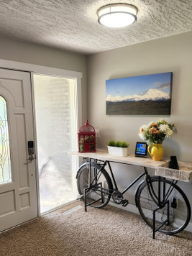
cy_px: 151
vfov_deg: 58.0
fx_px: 229
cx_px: 96
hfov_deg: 45.4
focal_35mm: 31
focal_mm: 5.4
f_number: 1.8
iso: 100
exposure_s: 1/120
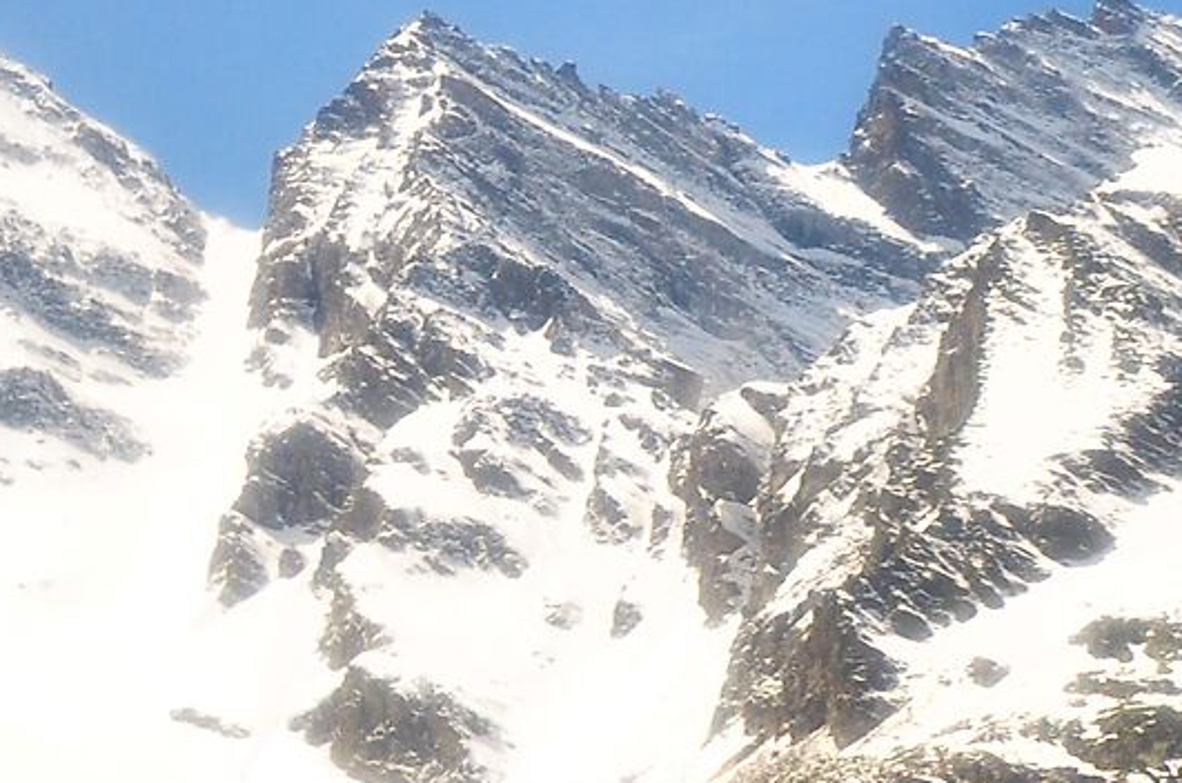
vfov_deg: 7.2
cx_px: -312
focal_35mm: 190
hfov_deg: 10.6
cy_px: 558
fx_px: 6227
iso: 200
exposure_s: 1/320
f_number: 10
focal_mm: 28
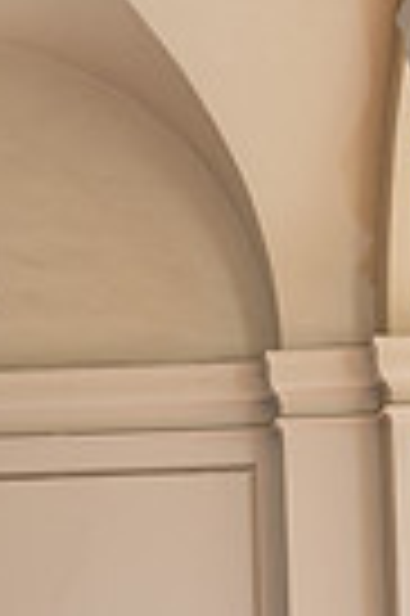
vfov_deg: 18.2
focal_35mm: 105
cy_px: 787
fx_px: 1798
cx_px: -108
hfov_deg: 12.6
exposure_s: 1/125
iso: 200
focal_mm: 32
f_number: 4
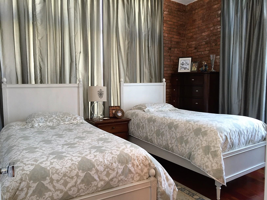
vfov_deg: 48.2
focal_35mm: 29
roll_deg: +1.5
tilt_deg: -5.7
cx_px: 134
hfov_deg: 61.7
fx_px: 224
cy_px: 100
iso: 80
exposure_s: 1/30
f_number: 2.2
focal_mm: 4.15
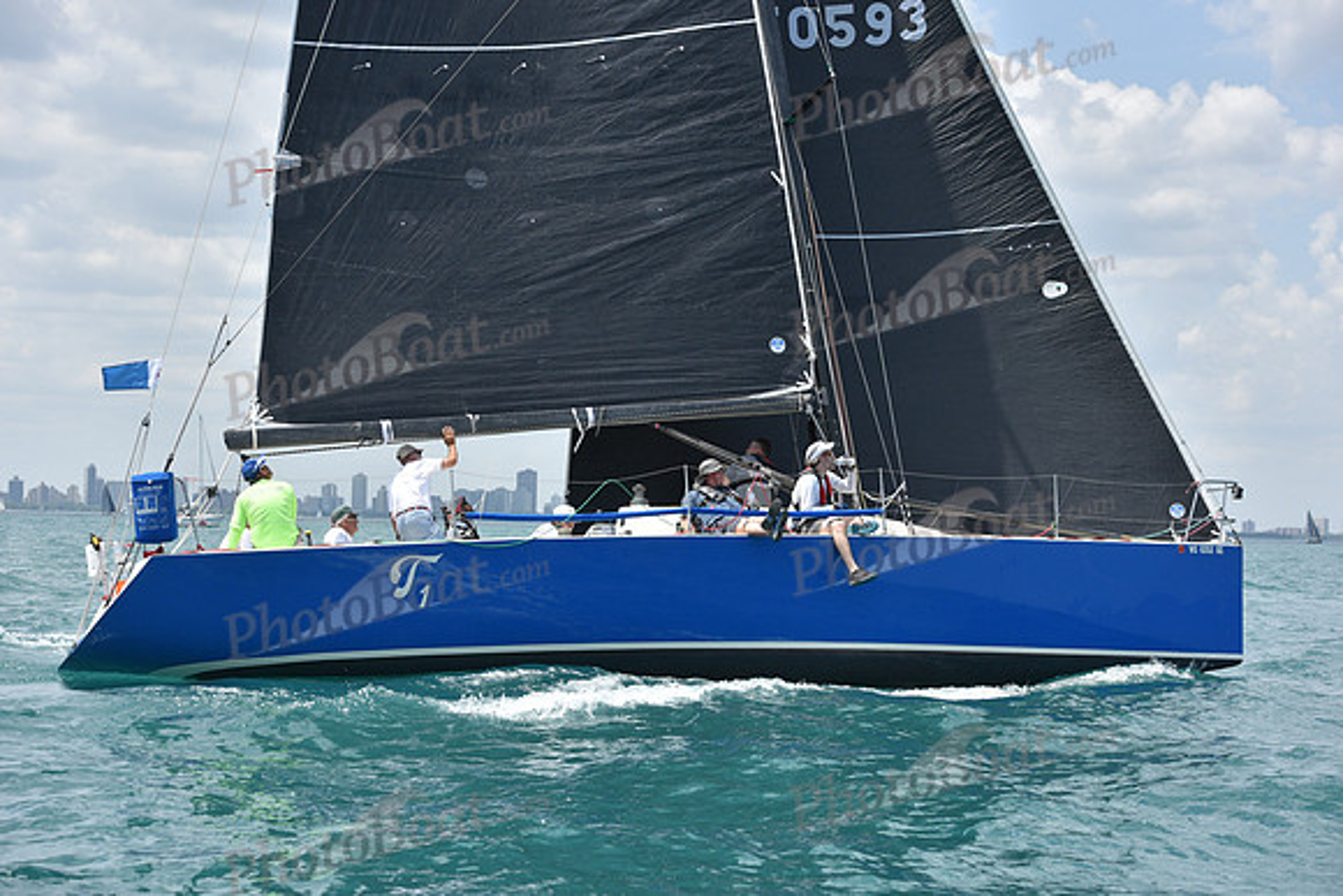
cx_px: 672
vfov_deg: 19.5
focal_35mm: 70
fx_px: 2612
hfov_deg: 28.8
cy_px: 448
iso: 250
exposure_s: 1/1250
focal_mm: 70
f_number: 6.3
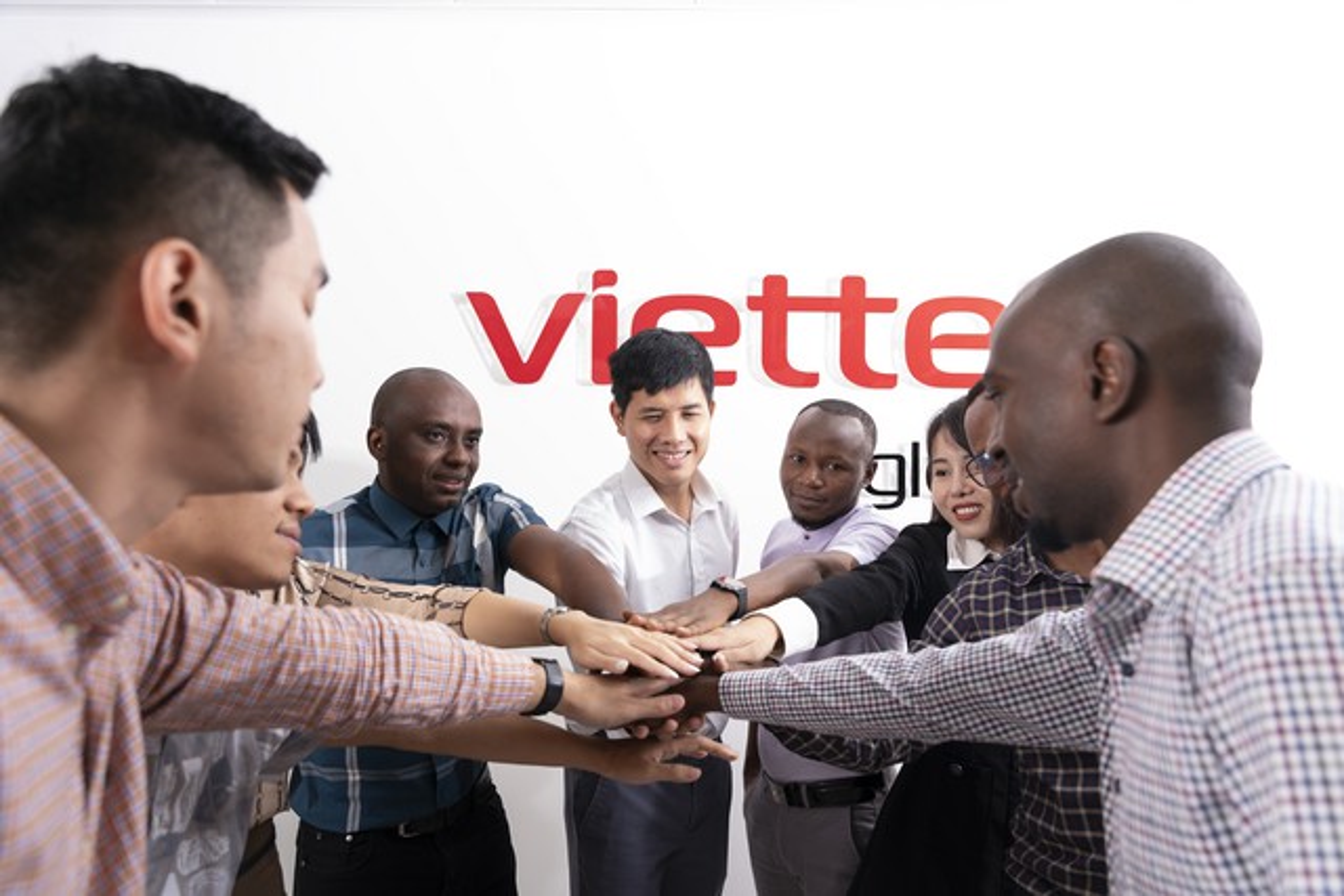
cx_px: 672
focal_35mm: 26
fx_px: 982
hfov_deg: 68.8
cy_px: 448
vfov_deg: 49.1
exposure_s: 1/200
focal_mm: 26.3
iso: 200
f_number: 4
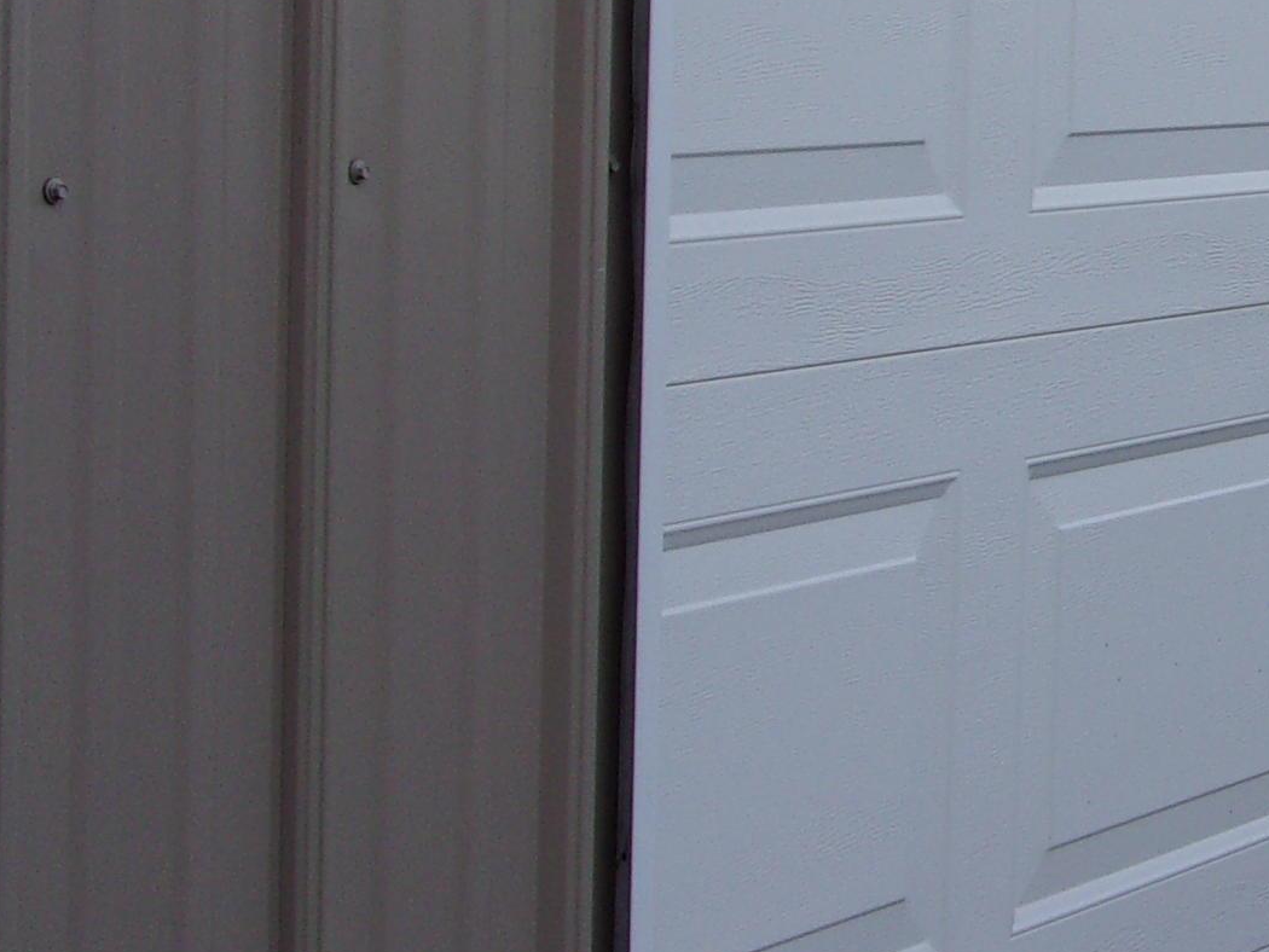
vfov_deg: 12.3
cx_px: 1627
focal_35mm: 120
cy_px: 182
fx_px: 4400
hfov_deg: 15.6
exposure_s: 1/300
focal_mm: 7.6
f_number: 3.7
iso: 80
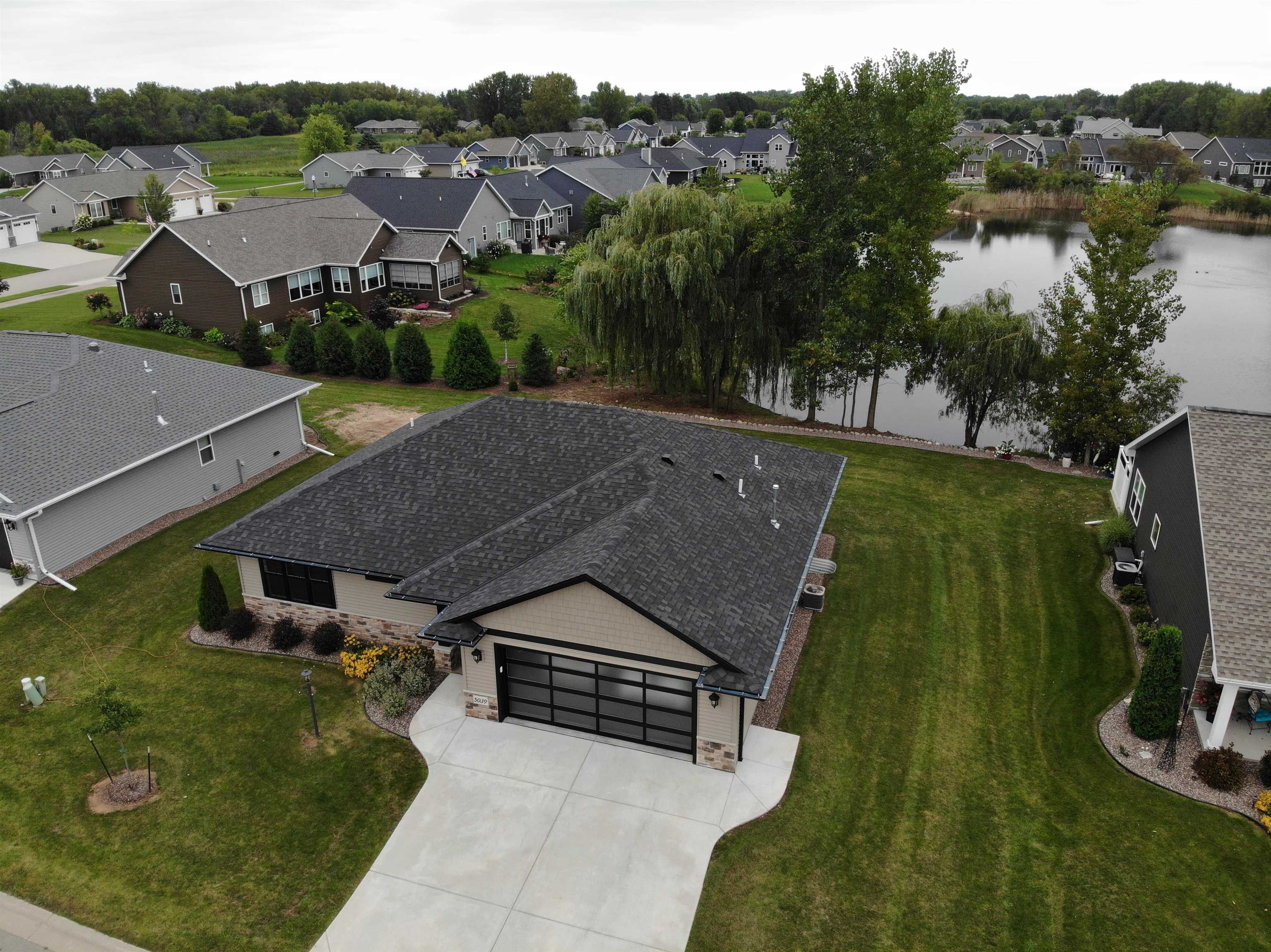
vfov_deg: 56.8
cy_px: 476
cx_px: 636
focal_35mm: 24
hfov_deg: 71.6
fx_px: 881
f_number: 2.8
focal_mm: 4.5
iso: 108
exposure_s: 1/518
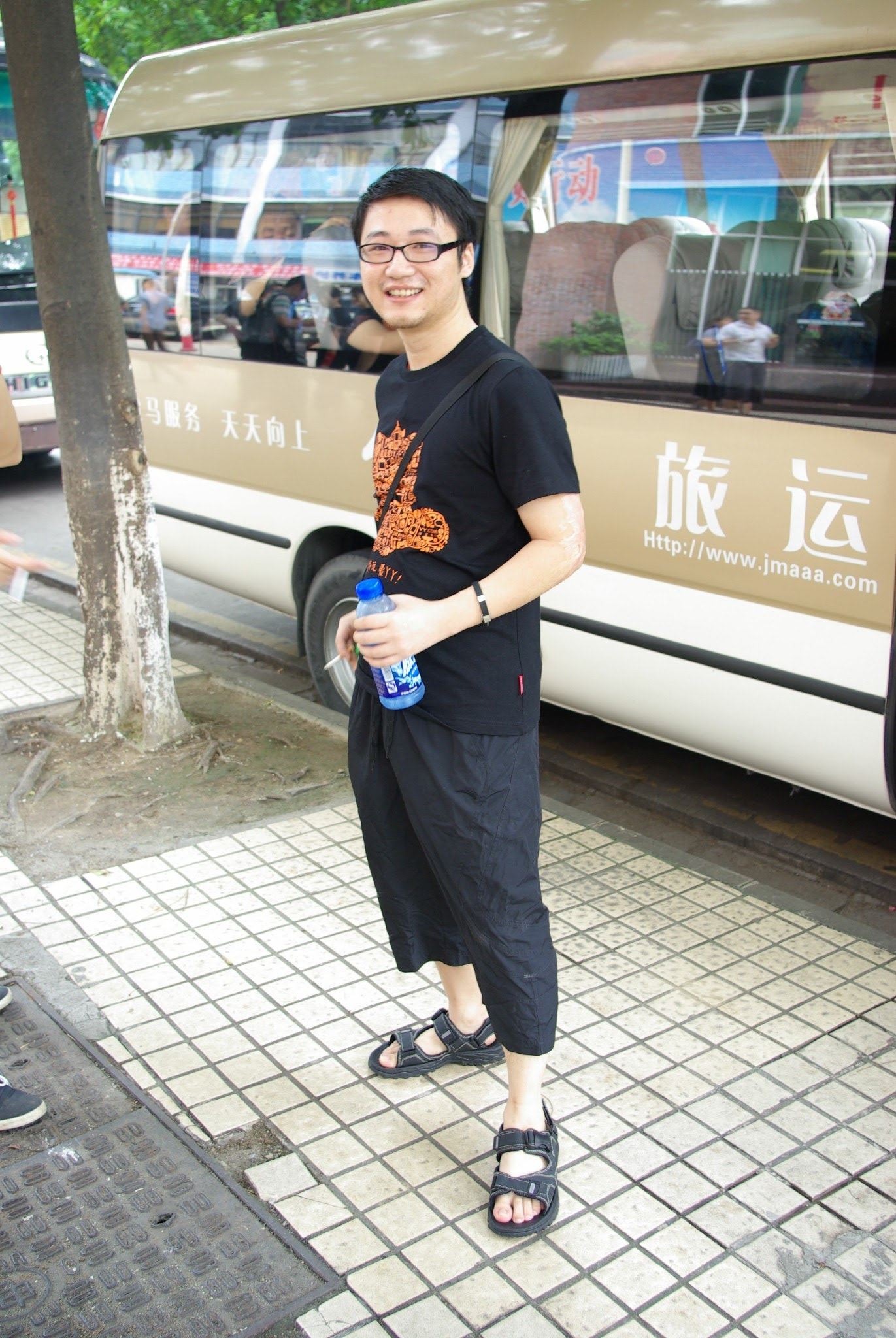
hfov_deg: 38.3
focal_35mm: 35
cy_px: 669
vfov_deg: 54.8
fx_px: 1291
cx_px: 448
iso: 200
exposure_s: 1/15
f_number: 5
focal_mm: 23.13
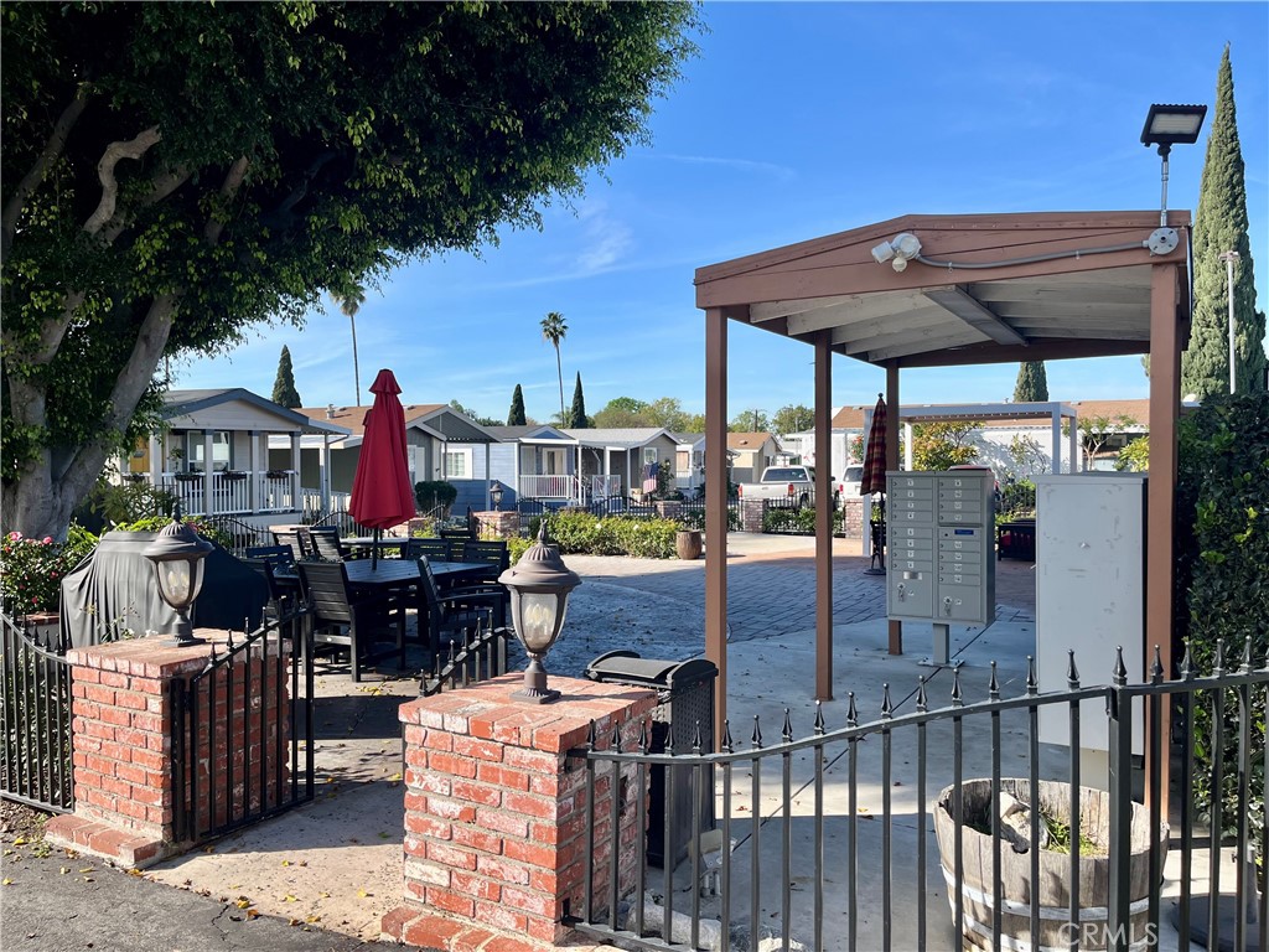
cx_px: 634
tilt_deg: -2.0
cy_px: 476
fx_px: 953
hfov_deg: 67.3
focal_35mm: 26
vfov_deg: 53.1
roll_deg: +0.0
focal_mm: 5.1
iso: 50
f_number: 1.6
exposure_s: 1/2309
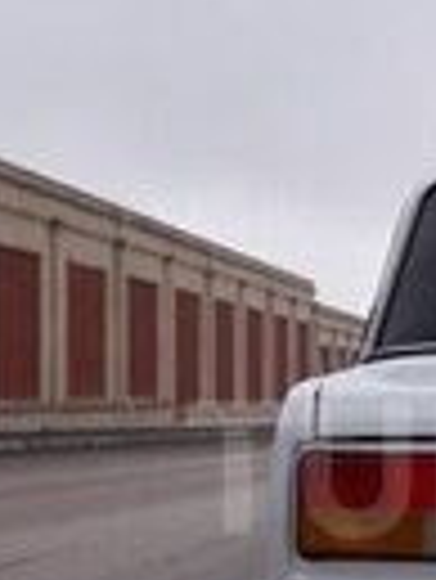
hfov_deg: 13.5
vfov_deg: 18.7
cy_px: 468
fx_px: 1744
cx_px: 647
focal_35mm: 104
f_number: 1.9
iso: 40
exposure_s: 1/277
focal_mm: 3.6
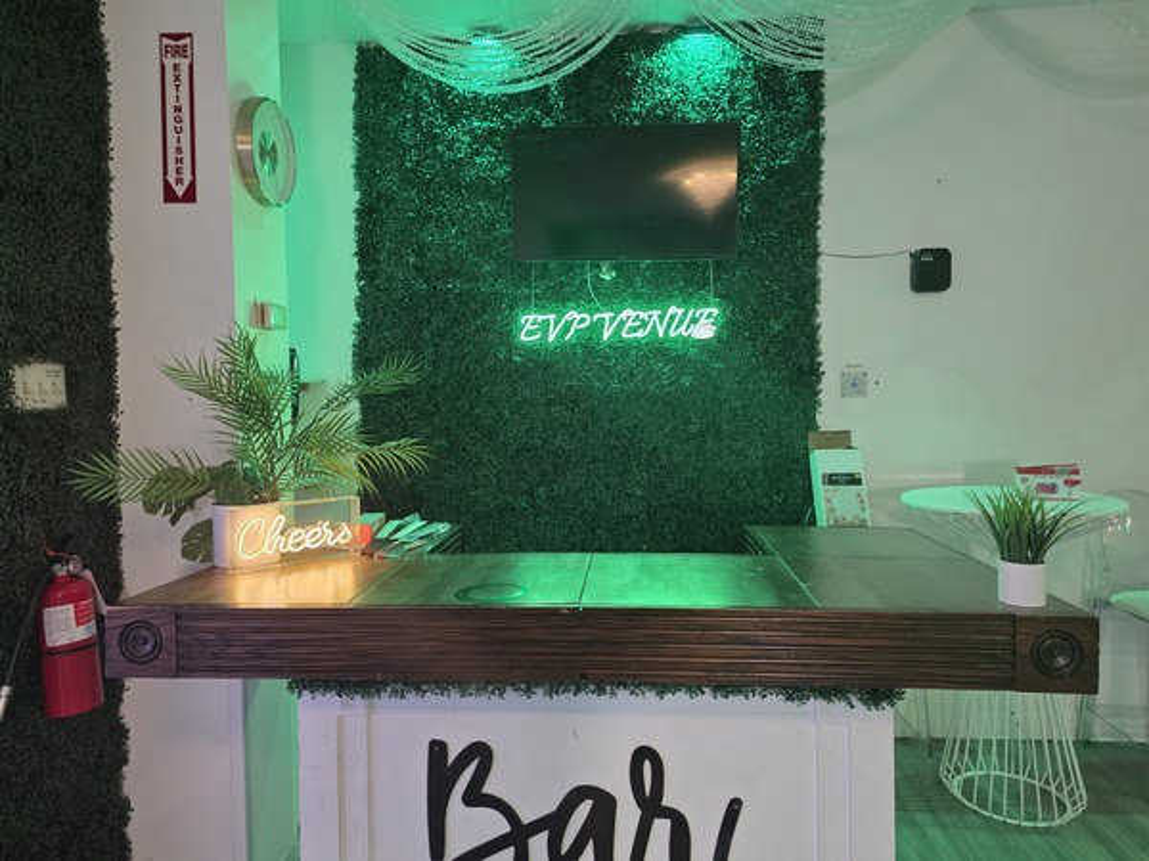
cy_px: 430
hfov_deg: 73.9
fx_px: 763
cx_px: 574
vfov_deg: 58.9
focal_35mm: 23
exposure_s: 1/120
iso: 500
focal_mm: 6.25
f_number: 1.7
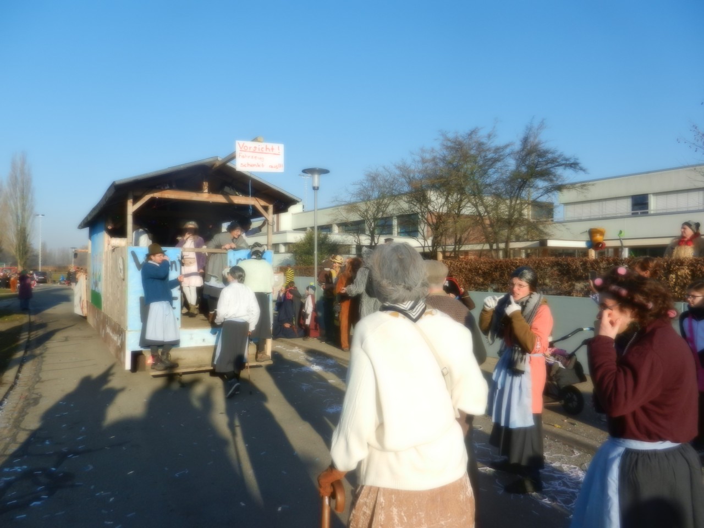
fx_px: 508
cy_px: 264
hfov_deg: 69.4
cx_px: 352
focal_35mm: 25
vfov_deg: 54.9
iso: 160
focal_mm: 4.5
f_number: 3.5
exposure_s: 1/1250
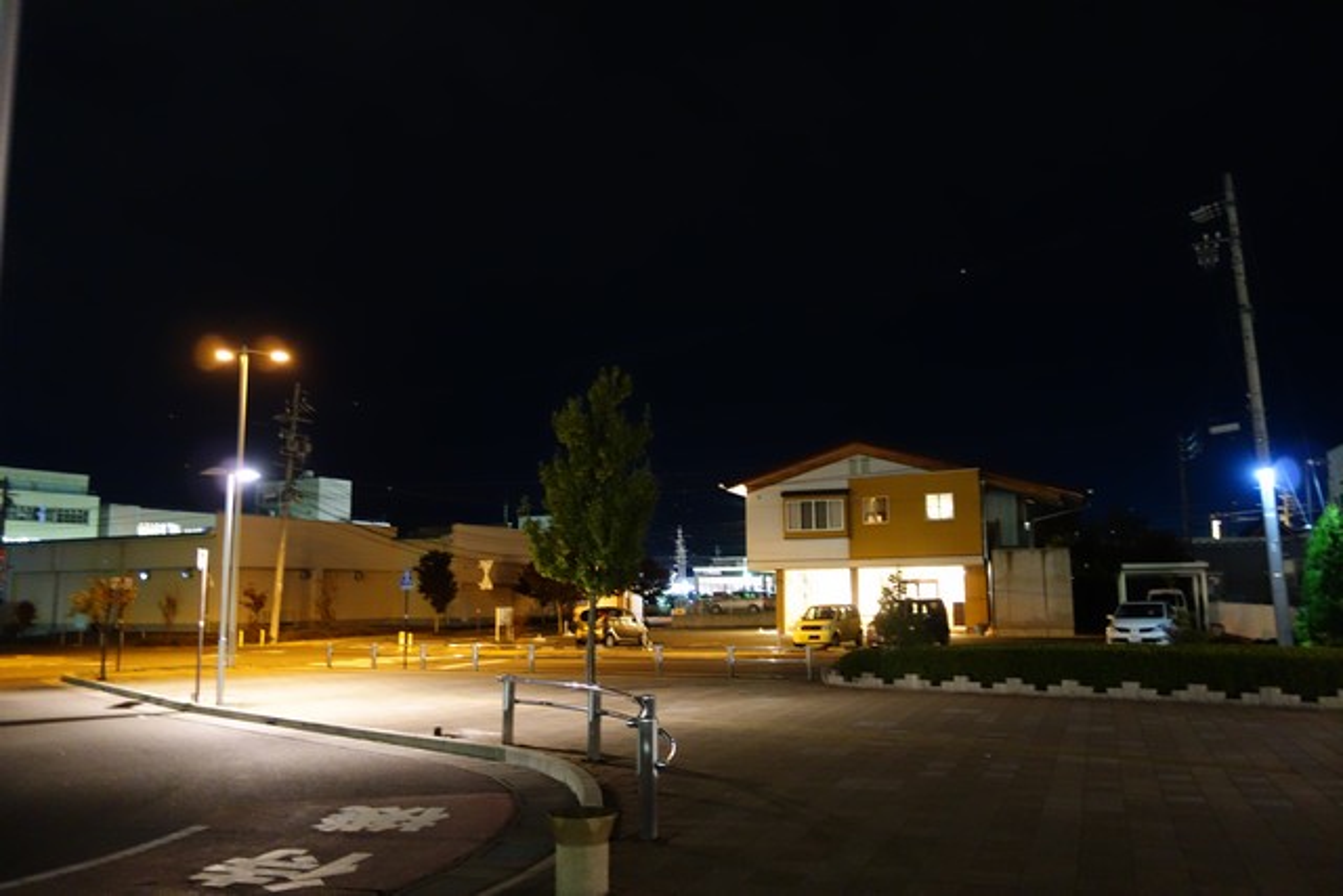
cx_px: 672
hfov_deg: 65.5
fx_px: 1045
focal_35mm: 28
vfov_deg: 46.4
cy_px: 448
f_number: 1.8
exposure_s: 1/8
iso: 1250
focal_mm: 10.4
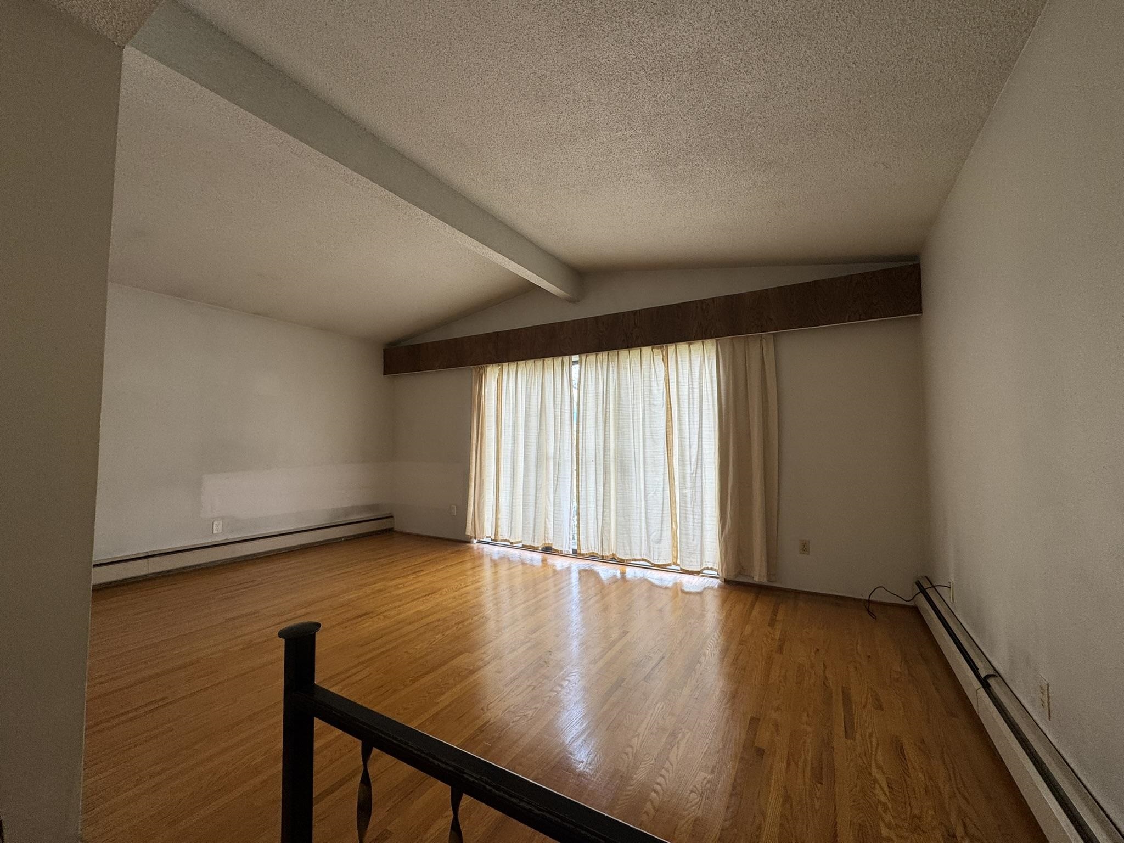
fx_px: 455
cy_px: 422
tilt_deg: +2.9
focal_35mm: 14
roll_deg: +0.3
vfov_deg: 85.7
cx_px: 562
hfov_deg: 102.1
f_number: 2.2
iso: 64
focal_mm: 2.22
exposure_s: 1/99
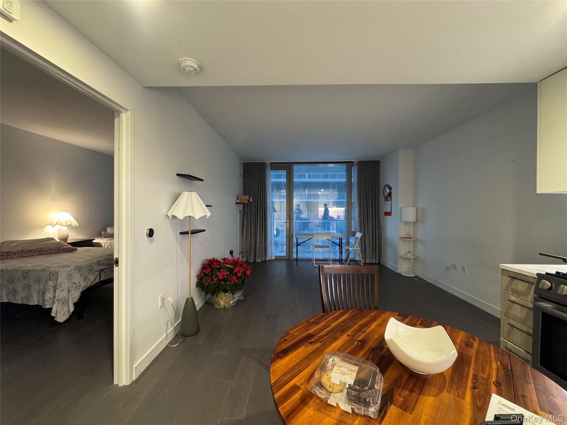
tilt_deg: -0.8
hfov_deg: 102.1
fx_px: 229
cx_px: 284
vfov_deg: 85.7
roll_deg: -0.5
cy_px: 212
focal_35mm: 14
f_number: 2.2
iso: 640
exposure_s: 1/60
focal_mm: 2.22
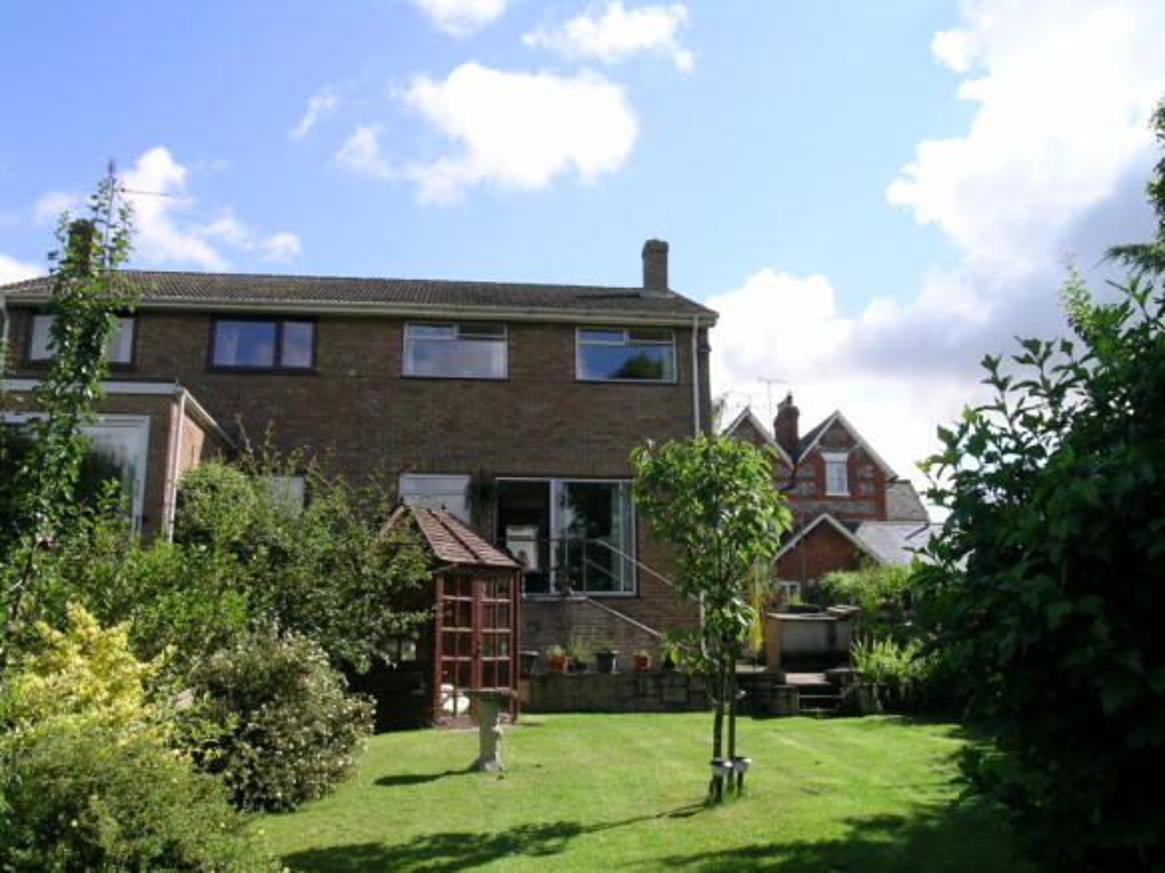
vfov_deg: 45.4
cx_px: 582
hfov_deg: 58.4
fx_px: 1043
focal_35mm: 31
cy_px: 436
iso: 50
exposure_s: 1/205
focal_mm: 6.5
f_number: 5.8
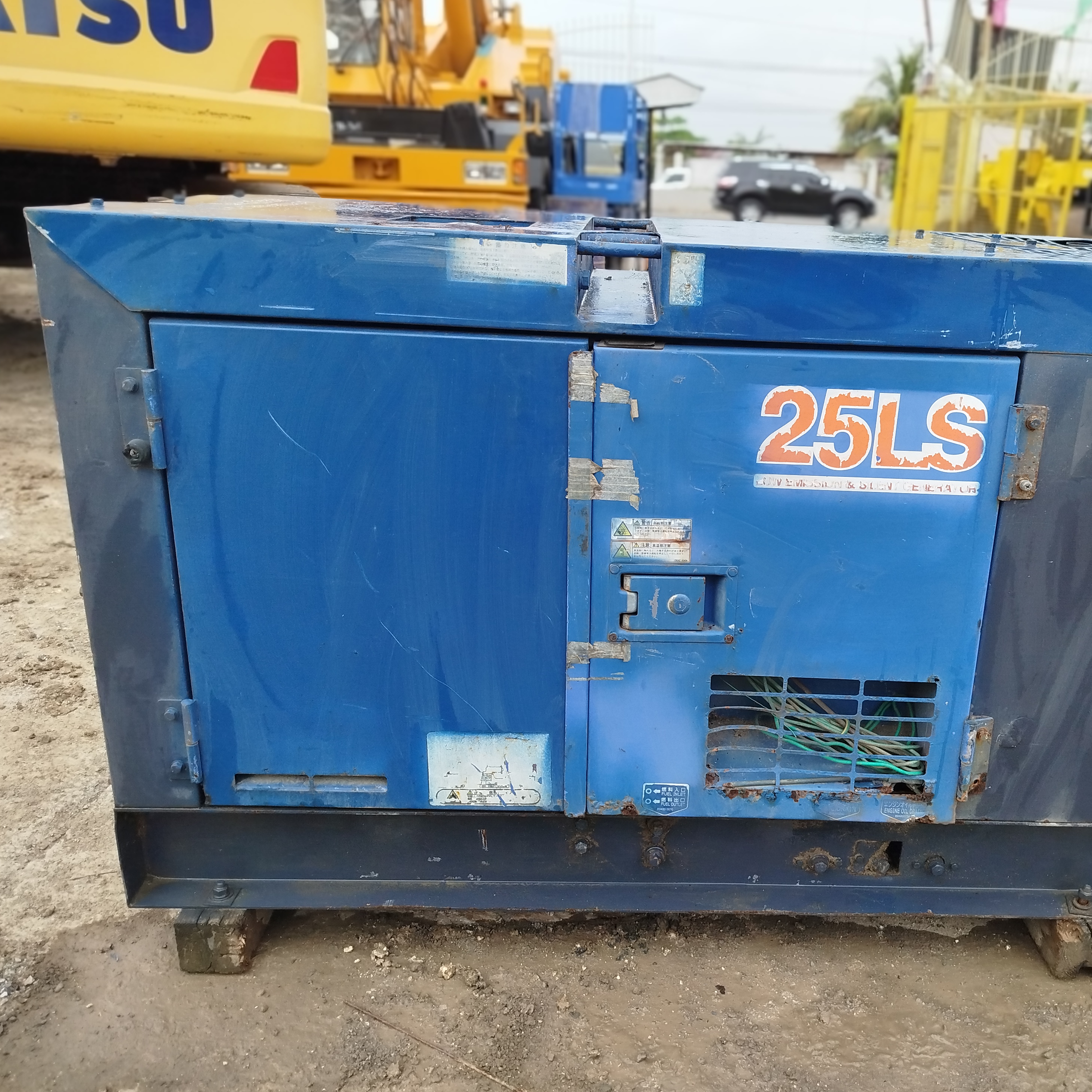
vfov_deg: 55.6
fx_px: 1035
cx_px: 681
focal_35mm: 29
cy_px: 542
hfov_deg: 55.0
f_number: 1.7
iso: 100
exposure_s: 1/60
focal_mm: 5.31
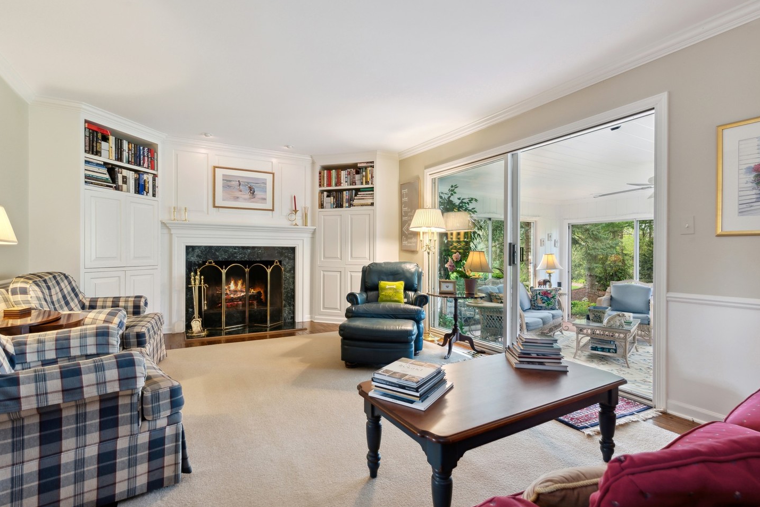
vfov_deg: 70.4
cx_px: 361
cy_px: 257
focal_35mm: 17
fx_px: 359
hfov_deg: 93.2
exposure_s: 1/8
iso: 200
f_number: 9.5
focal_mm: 15
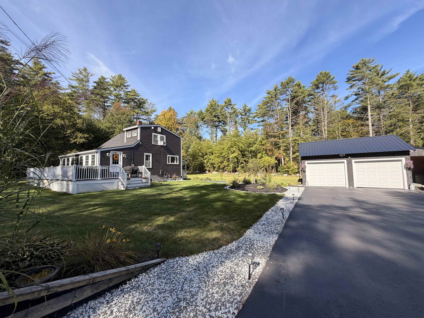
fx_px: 171
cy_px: 159
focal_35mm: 14
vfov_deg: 85.7
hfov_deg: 102.1
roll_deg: +0.9
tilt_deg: +3.6
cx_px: 212
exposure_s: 1/694
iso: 40
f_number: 2.2
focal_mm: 2.22
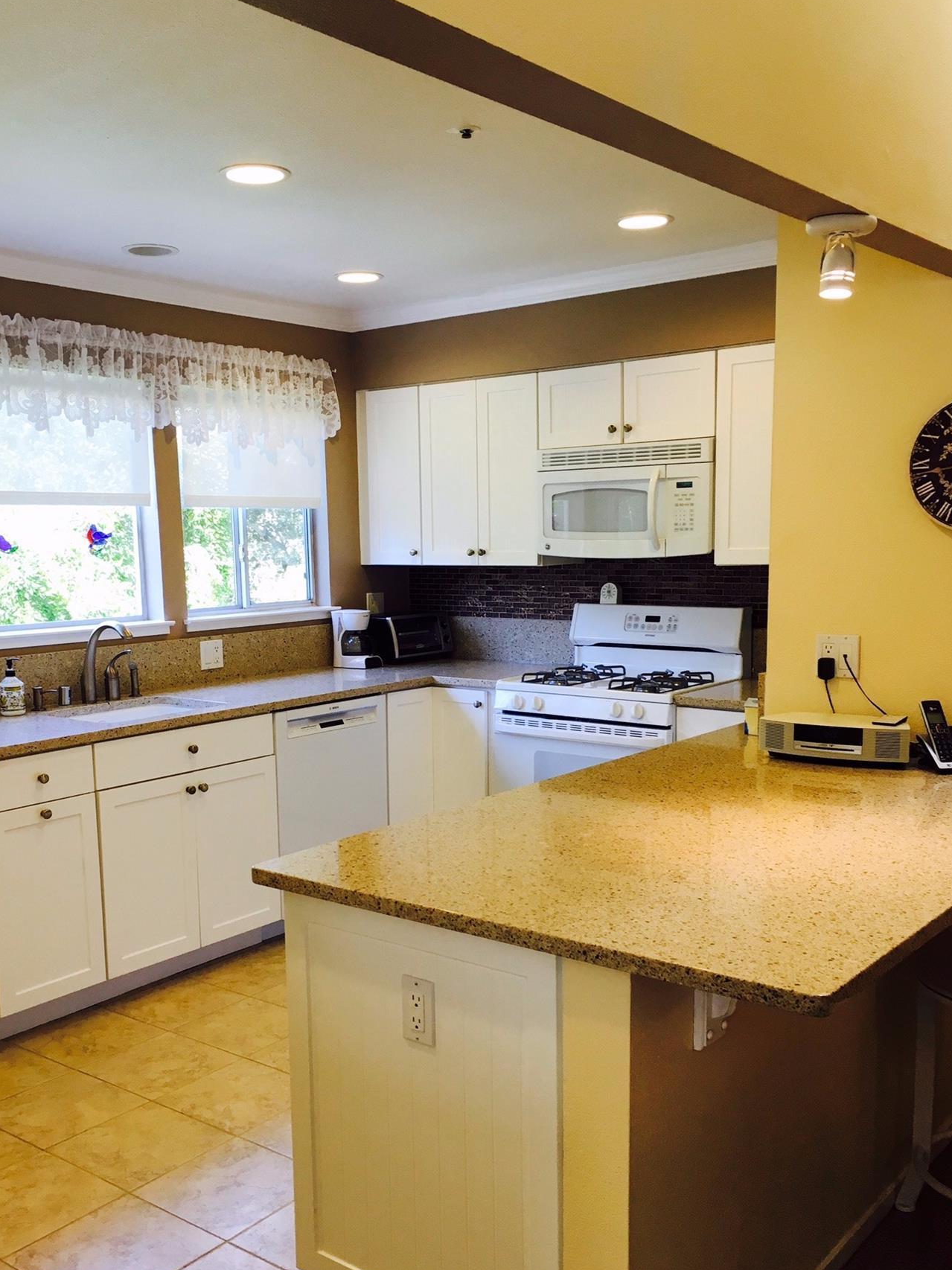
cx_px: 426
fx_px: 1247
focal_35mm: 34
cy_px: 724
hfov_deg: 41.7
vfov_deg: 53.8
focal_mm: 4.15
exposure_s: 1/40
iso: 25
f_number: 2.2
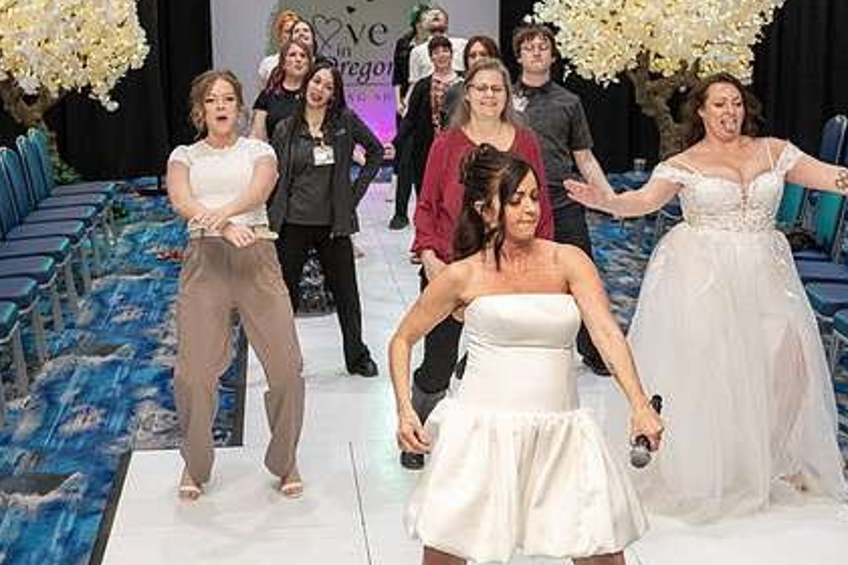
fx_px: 1366
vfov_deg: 23.4
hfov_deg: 34.5
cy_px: 250
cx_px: 420
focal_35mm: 58
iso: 2000
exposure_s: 1/320
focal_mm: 28
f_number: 4
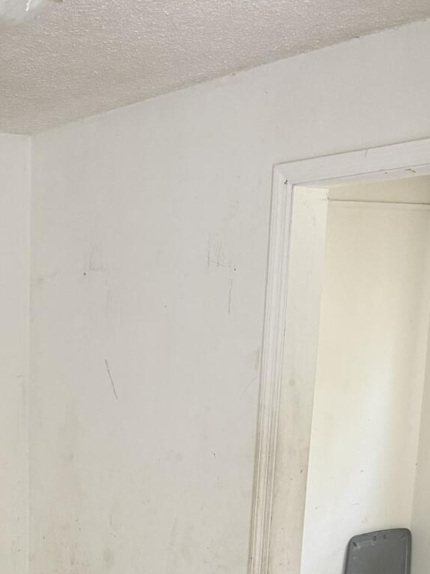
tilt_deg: -13.0
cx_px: -63
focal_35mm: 63
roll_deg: +2.7
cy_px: 602
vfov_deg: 28.4
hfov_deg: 21.8
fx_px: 1044
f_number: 1.78
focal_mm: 6.76
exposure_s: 1/60
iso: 250
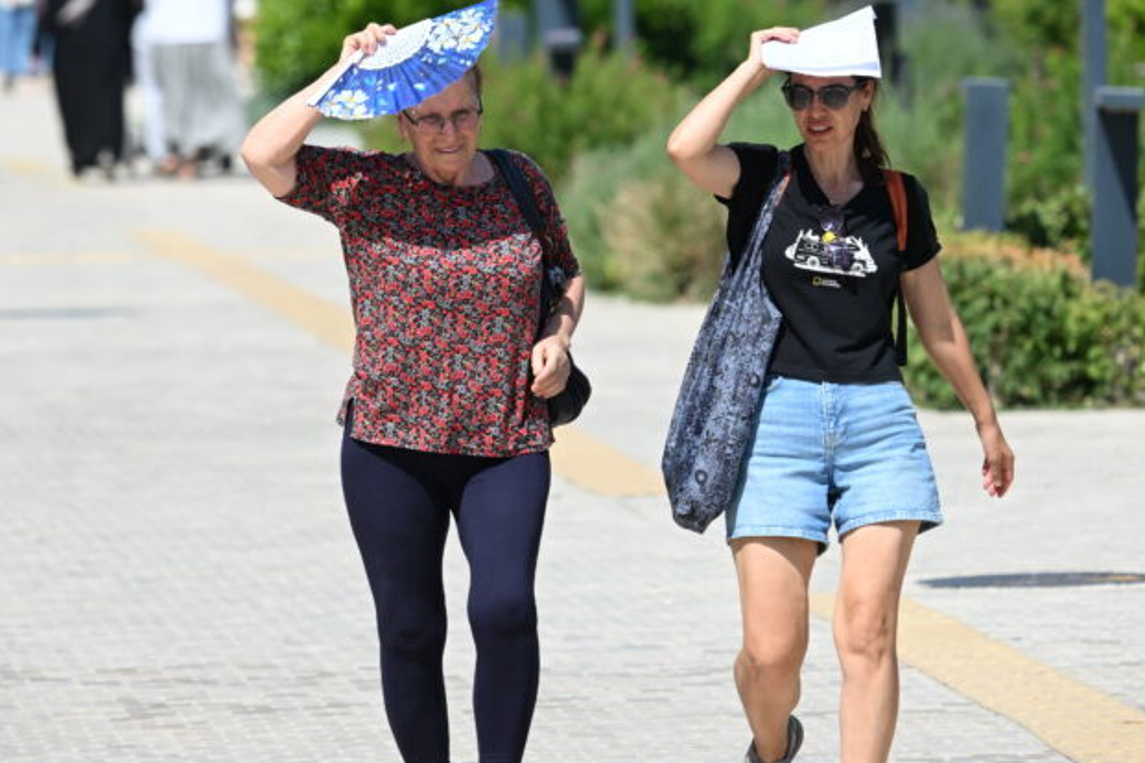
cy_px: 182
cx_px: 612
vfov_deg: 2.9
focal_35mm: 474
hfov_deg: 4.3
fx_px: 15075
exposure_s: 1/2000
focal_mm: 230
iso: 320
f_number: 5
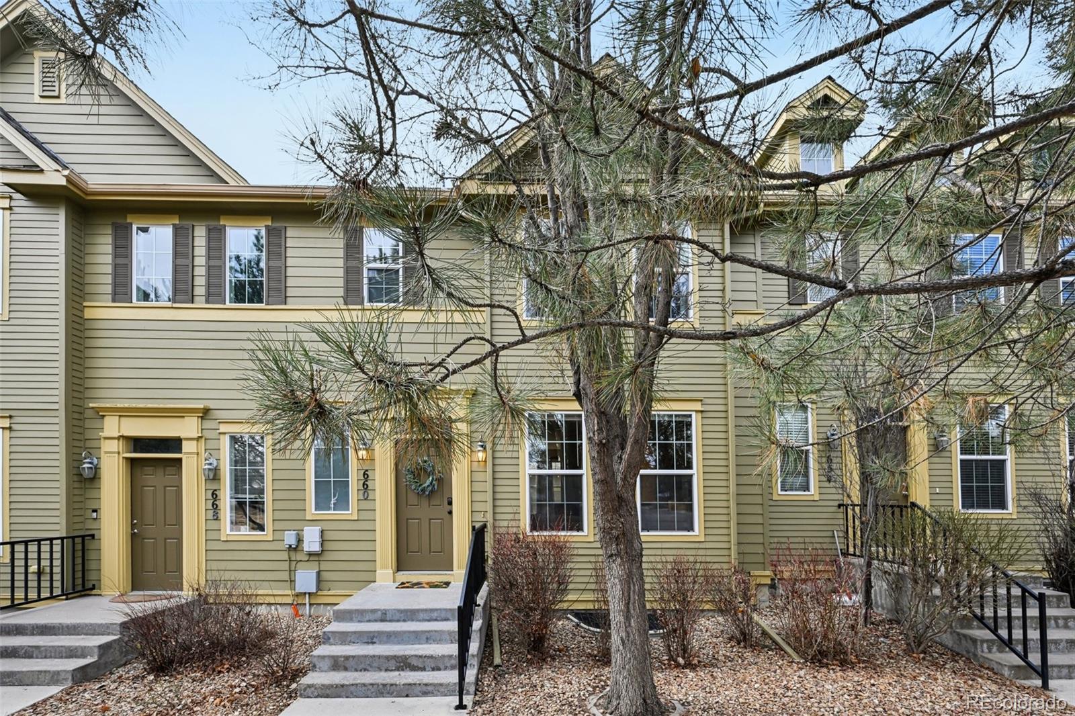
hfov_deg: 104.3
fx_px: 418
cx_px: 538
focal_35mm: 14
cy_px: 358
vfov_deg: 81.2
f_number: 11
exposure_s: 1/25
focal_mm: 14
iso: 64
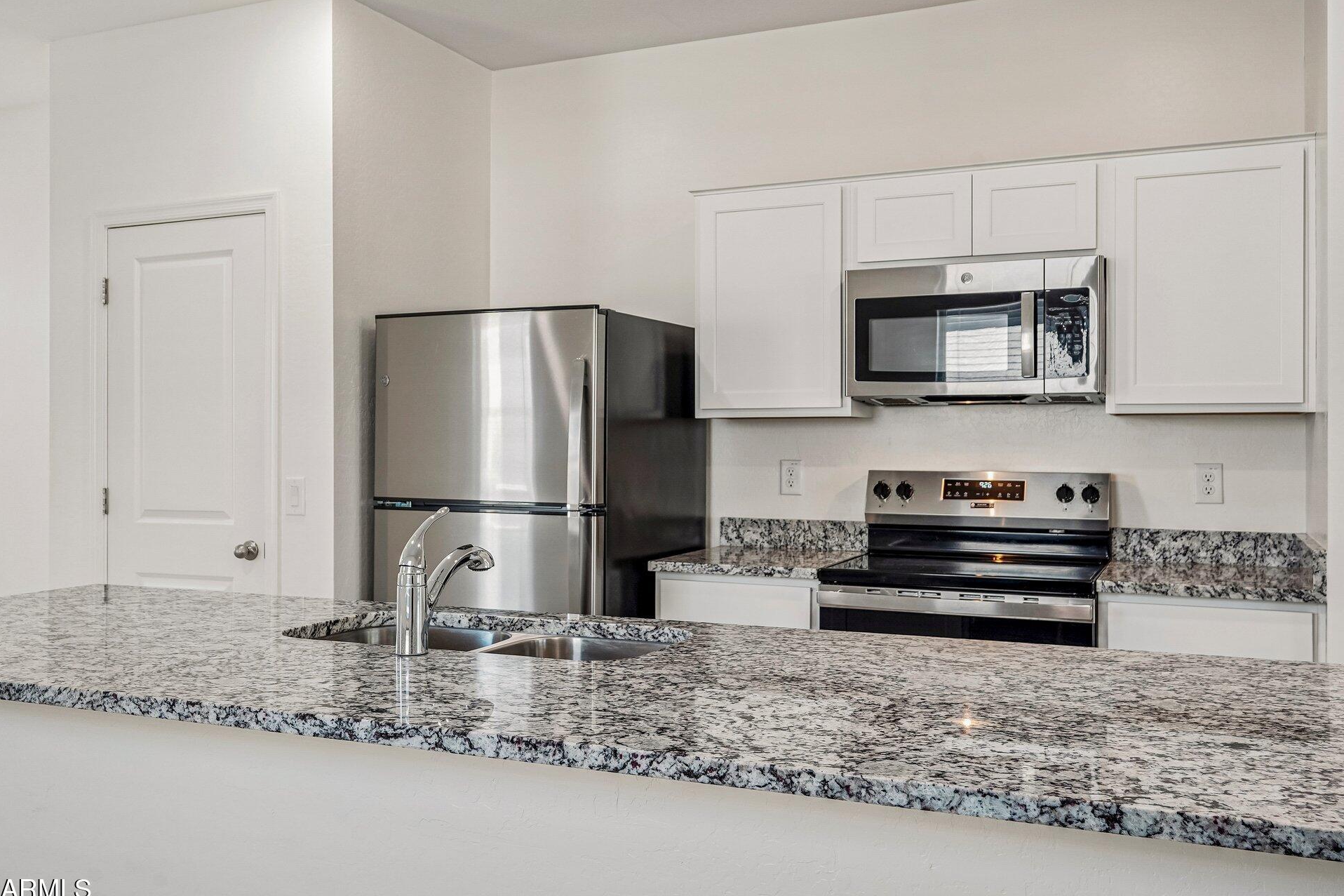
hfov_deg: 60.3
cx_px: 648
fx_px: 1157
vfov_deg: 42.3
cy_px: 454
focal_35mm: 31
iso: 400
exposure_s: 1/15
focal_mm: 29
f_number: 8
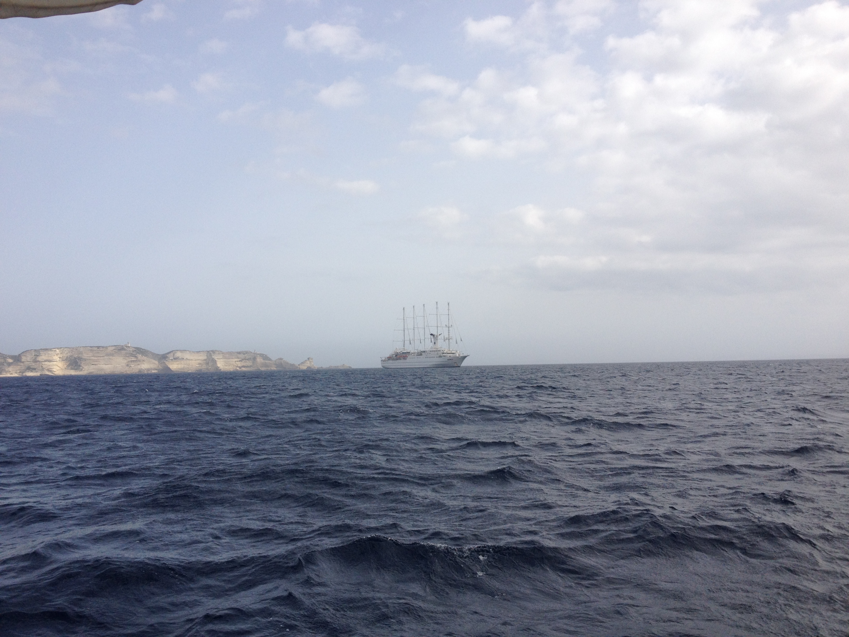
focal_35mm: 35
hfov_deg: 52.6
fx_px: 858
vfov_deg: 40.7
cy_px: 318
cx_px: 424
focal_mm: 4.28
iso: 64
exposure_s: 1/1577
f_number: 2.4
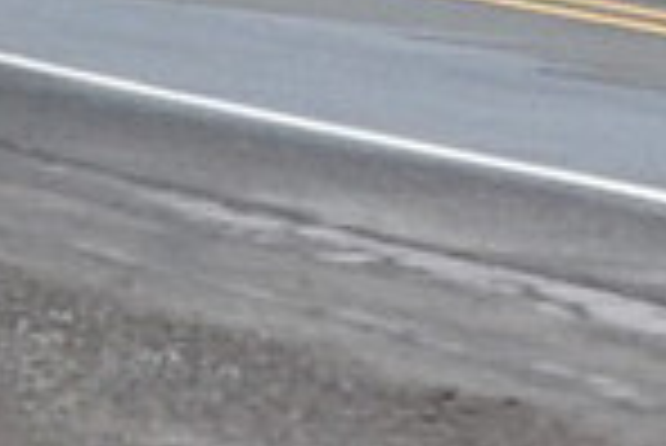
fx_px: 14665
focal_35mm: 792
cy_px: -367
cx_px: 576
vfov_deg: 1.7
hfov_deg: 2.6
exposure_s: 1/2500
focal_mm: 135
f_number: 5.6
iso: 1600
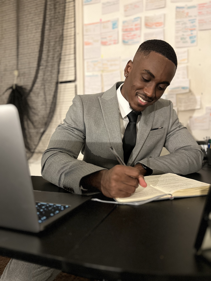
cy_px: 140
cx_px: 106
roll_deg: +0.8
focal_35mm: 26
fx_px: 211
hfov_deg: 53.1
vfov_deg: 67.3
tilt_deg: -0.9
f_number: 1.5
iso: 800
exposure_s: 1/25
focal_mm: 5.7
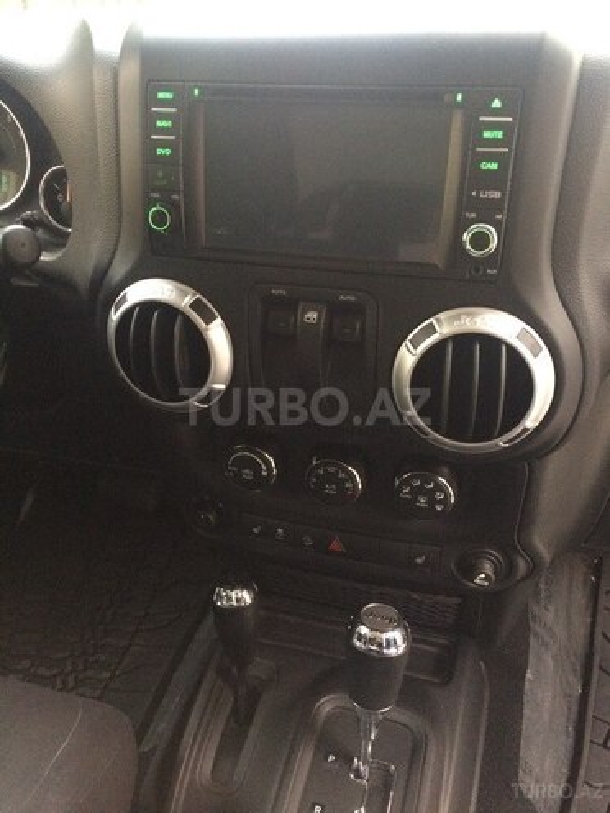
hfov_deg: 48.2
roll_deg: +1.8
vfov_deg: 61.7
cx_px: 305
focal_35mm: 29
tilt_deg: -34.0
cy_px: 406
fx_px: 681
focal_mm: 4.15
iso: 320
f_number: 2.2
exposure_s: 1/17
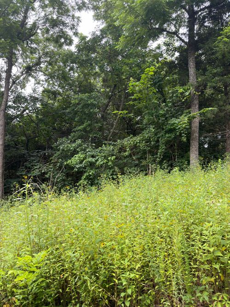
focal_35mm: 24
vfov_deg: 71.6
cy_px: 154
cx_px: 115
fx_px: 213
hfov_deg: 56.8
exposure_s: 1/369
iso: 80
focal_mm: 6.76
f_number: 1.78
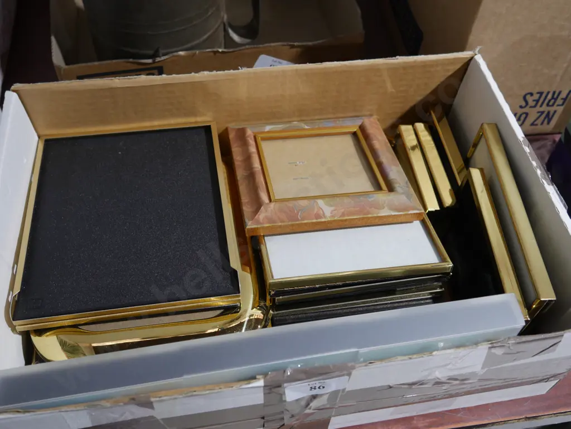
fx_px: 660
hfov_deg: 46.8
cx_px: 286
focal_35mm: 40
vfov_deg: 36.0
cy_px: 214
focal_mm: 20
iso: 1000
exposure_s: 1/60
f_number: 4.4
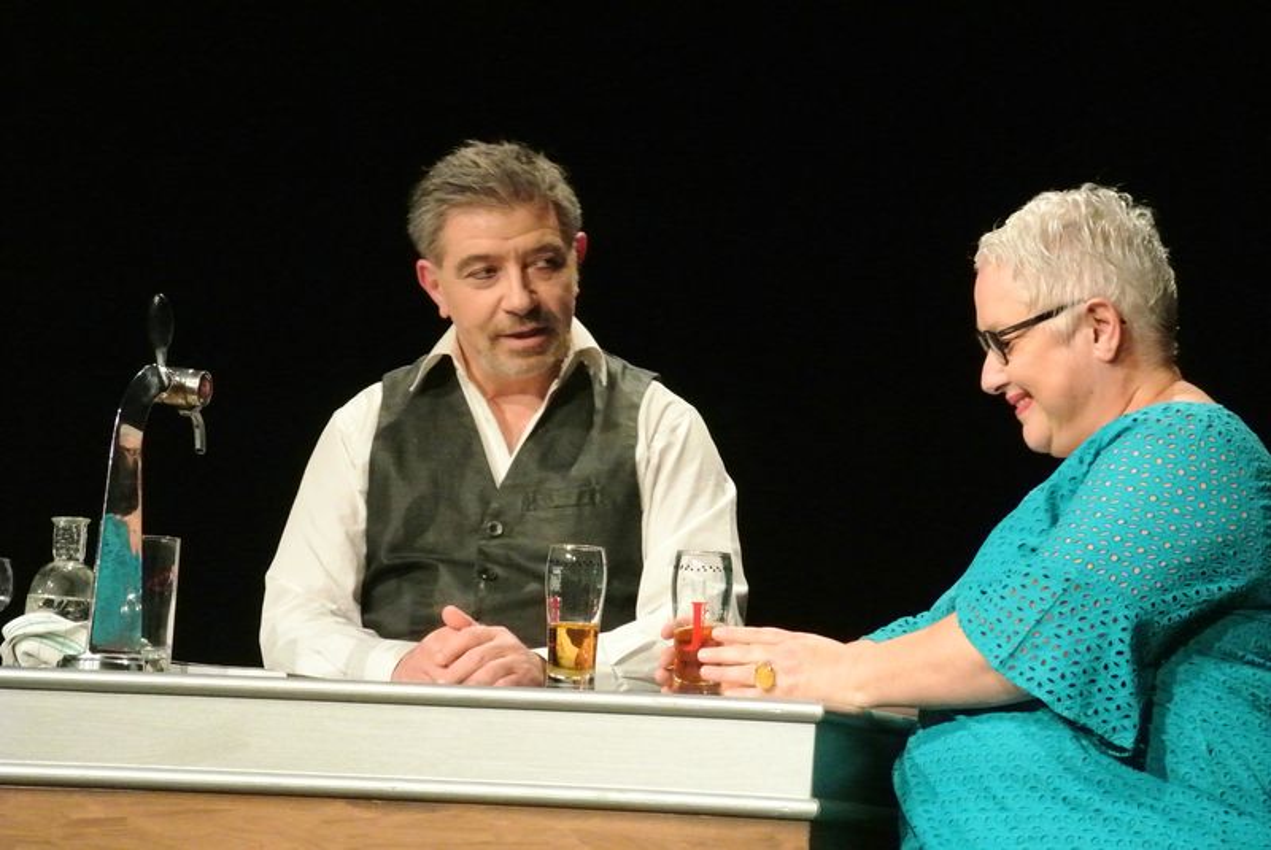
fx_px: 8551
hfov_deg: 8.5
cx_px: 636
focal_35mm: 242
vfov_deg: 5.7
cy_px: 425
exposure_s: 1/80
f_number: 7.1
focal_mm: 89.9
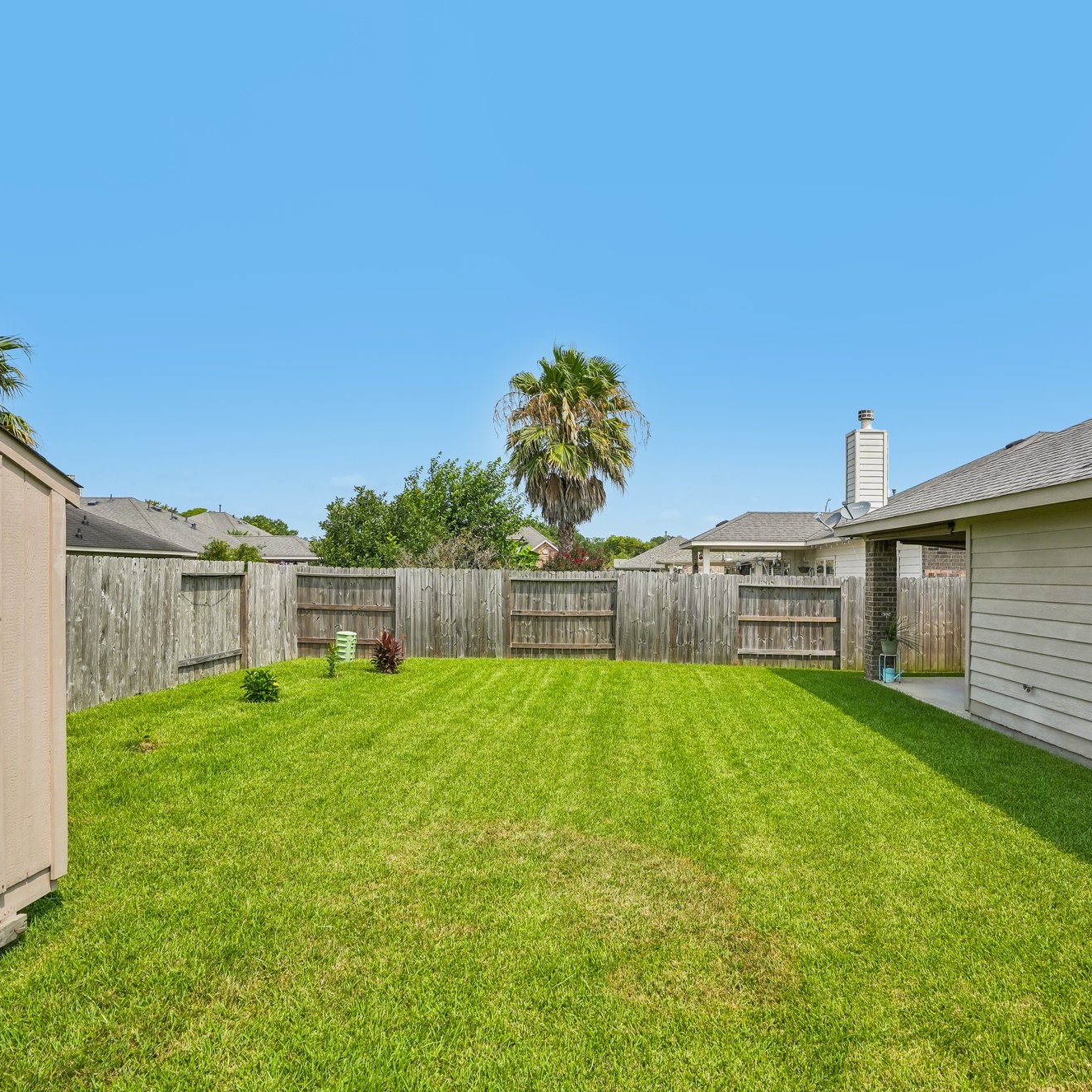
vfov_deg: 72.1
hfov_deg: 72.0
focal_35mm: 21
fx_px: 749
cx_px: 595
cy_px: 560
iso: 400
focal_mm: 16
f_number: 8
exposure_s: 1/1500
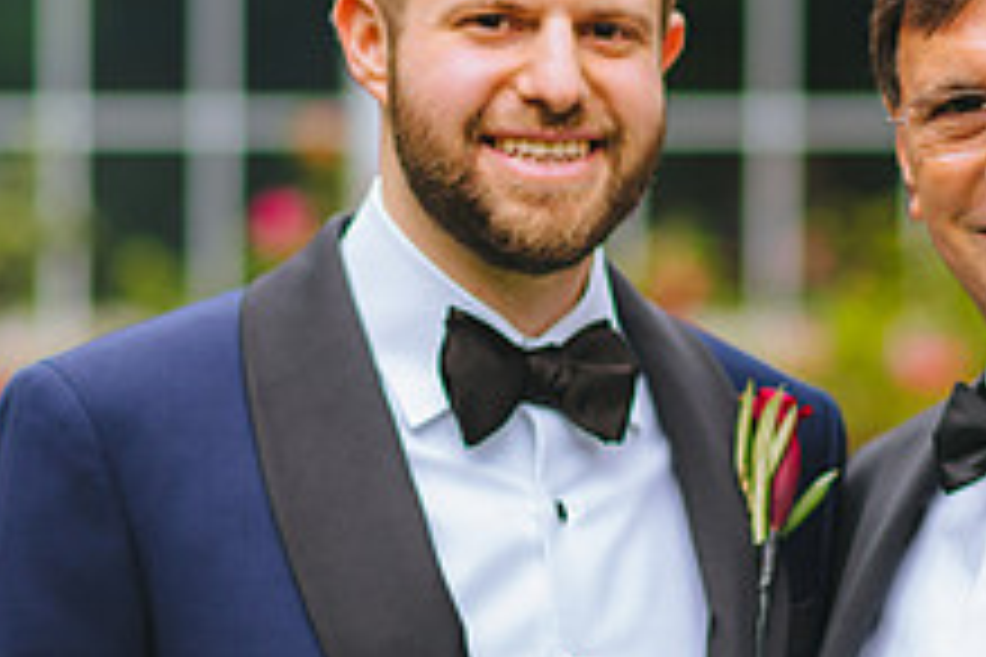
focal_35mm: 257
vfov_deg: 5.3
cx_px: 623
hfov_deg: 8.0
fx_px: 7038
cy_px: 443
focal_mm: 85
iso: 400
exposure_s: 1/400
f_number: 2
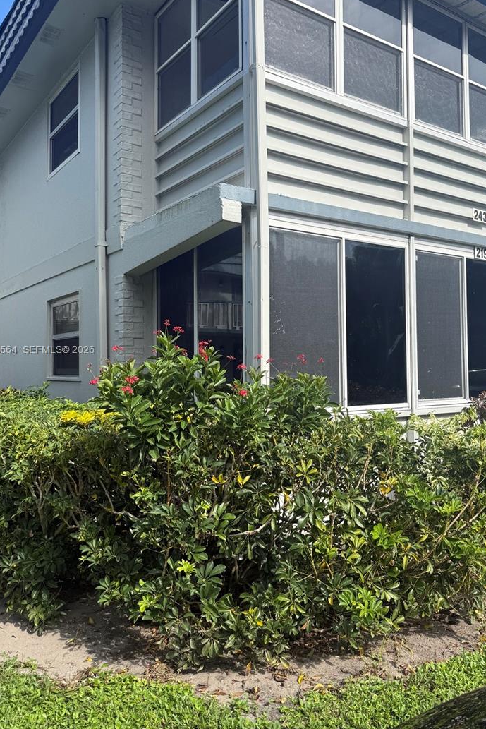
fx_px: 587
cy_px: 351
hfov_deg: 44.8
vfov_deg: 63.6
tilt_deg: +1.6
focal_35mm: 29
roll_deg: +1.3
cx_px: 281
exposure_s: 1/1901
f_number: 1.78
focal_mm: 6.76
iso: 80
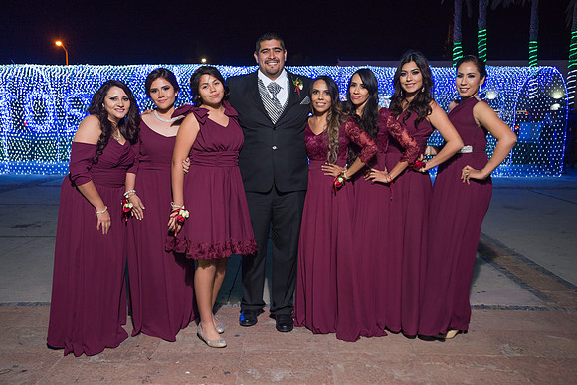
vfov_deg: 36.8
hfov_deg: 53.0
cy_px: 195
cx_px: 284
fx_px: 578
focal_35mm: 36
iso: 1600
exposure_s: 1/30
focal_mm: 35
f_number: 3.2
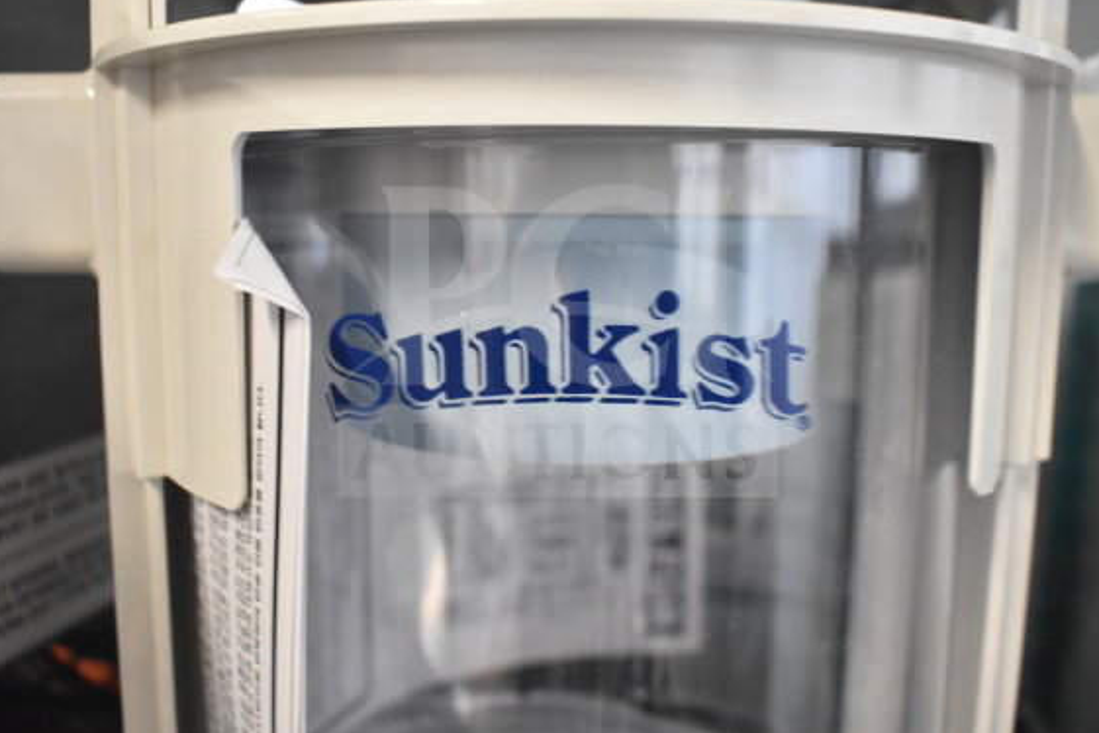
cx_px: 556
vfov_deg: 35.4
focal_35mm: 38
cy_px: 342
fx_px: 1146
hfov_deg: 51.2
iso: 2800
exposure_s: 1/40
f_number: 3.8
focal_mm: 23
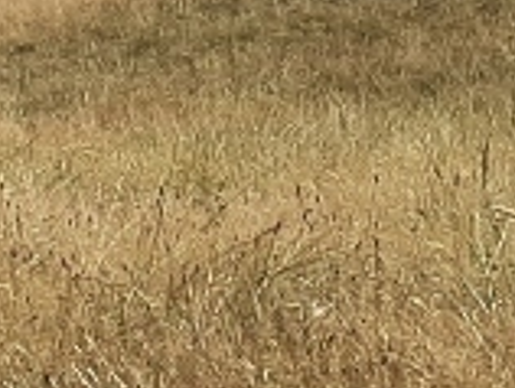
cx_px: -997
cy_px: -179
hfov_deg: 9.4
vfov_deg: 8.7
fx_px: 2503
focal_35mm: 168
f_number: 1.7
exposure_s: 1/3030
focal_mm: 3.93
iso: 40
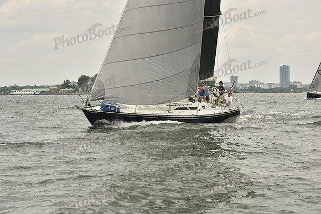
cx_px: 160
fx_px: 847
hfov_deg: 21.5
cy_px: 107
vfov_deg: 14.4
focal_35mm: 95
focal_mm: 95
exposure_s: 1/640
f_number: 9
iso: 250
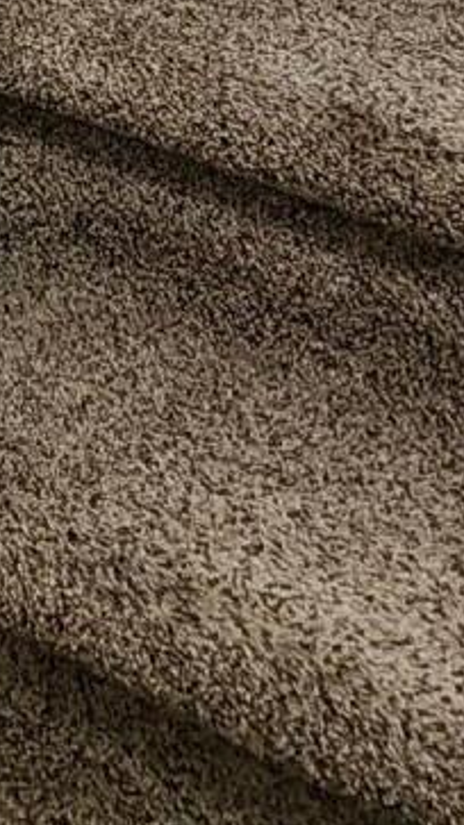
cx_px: -660
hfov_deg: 12.2
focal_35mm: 78
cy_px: -927
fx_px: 1707
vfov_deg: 17.2
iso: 250
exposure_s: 1/60
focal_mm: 2.2
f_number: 2.2
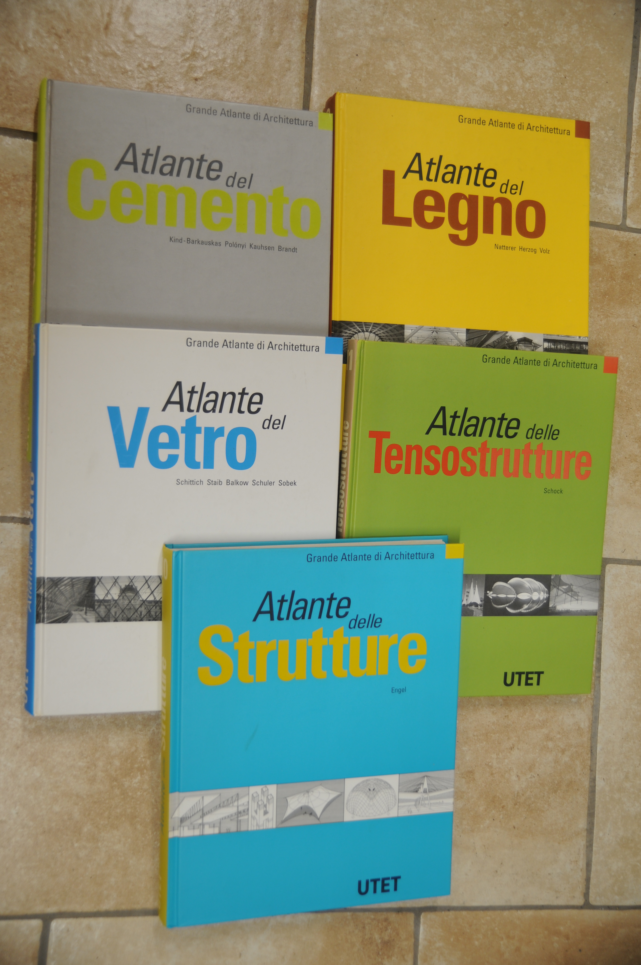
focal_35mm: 39
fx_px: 1044
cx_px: 320
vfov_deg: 49.6
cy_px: 482
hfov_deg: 34.1
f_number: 3.2
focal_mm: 26
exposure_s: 1/30
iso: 200
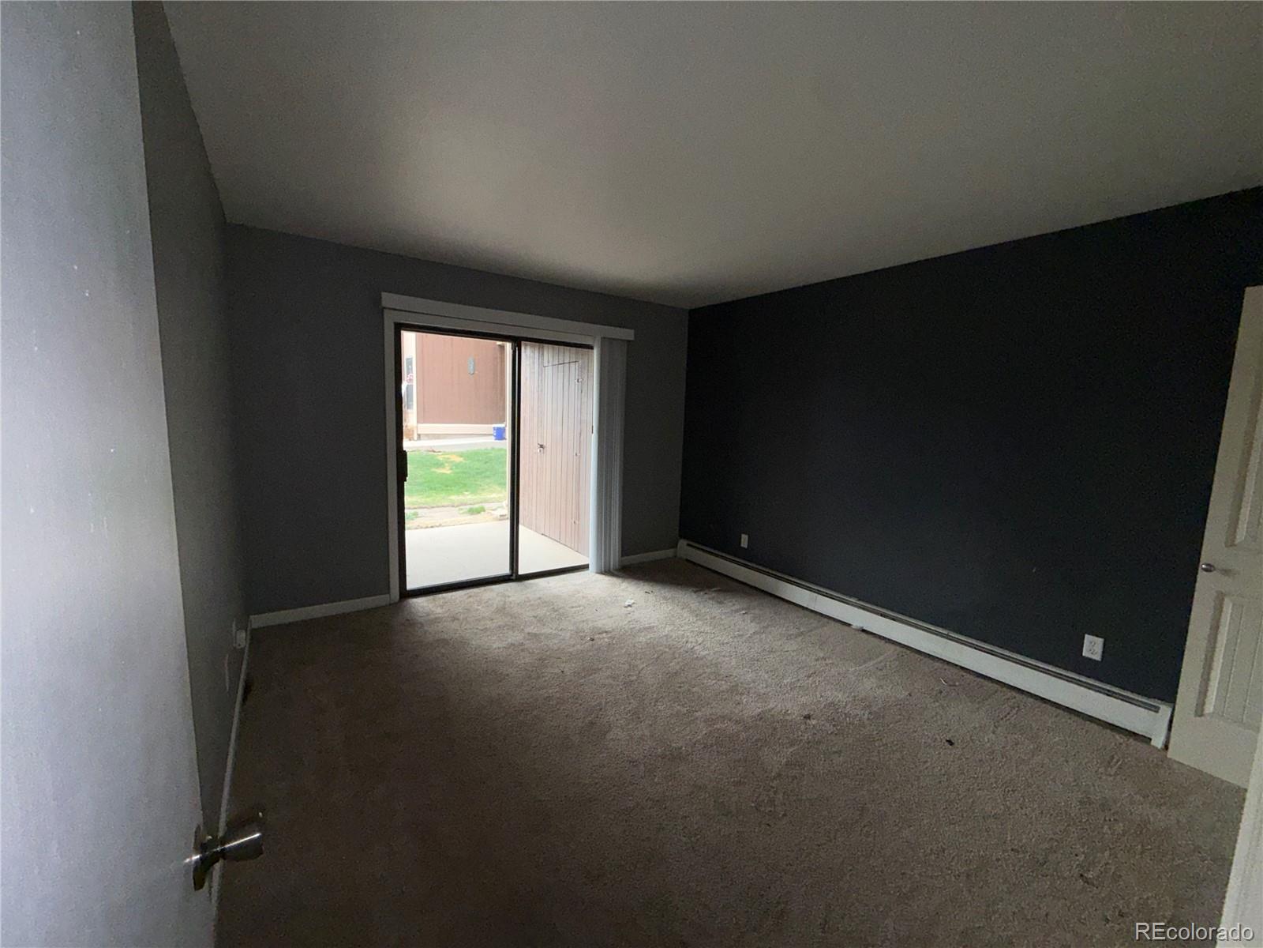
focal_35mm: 14
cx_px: 632
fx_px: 511
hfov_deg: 102.1
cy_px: 474
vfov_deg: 85.7
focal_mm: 2.22
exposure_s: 1/122
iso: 50
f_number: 2.2
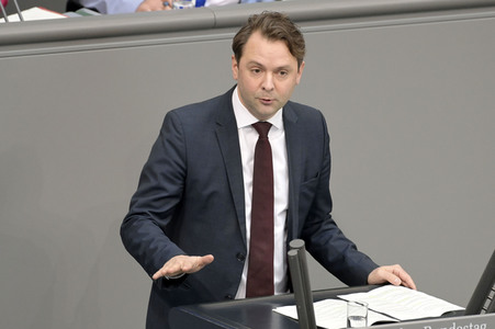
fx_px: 5358
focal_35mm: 390
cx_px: 248
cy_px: 164
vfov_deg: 3.5
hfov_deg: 5.3
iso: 8000
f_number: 5.6
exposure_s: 1/320
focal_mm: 390
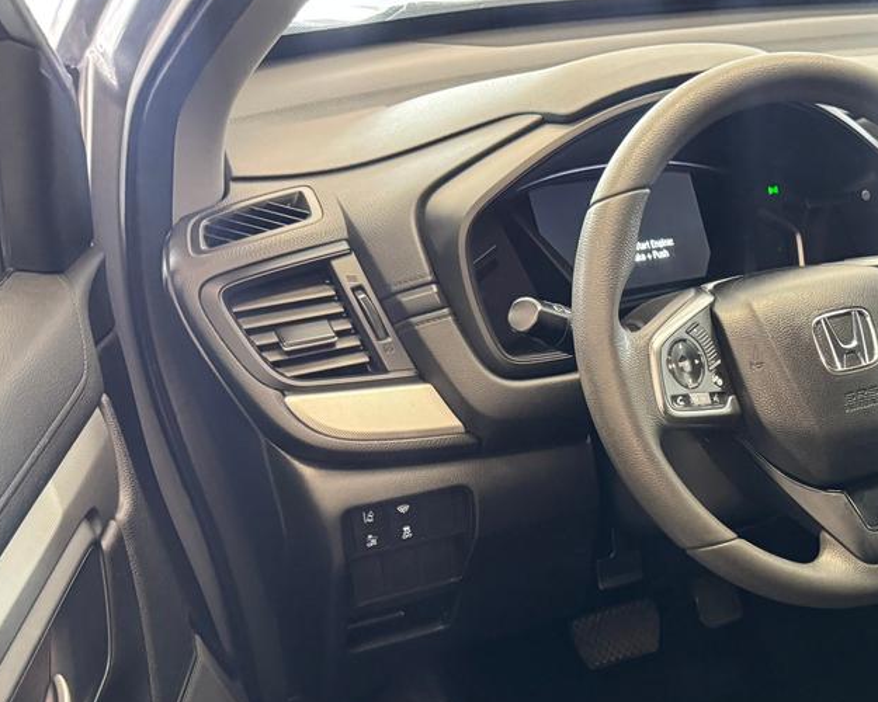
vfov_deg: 29.9
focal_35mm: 48
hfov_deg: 36.0
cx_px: 822
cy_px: 651
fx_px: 1247
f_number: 1.78
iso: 800
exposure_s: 1/40
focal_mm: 6.76
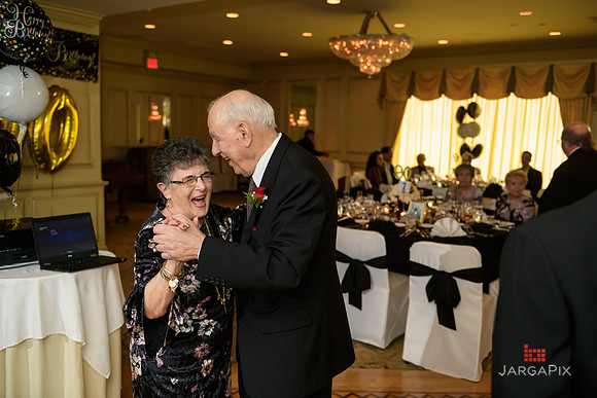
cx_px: 298
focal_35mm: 34
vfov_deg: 38.9
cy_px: 199
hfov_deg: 55.8
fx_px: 564
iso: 1000
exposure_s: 1/125
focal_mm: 34
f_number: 3.2
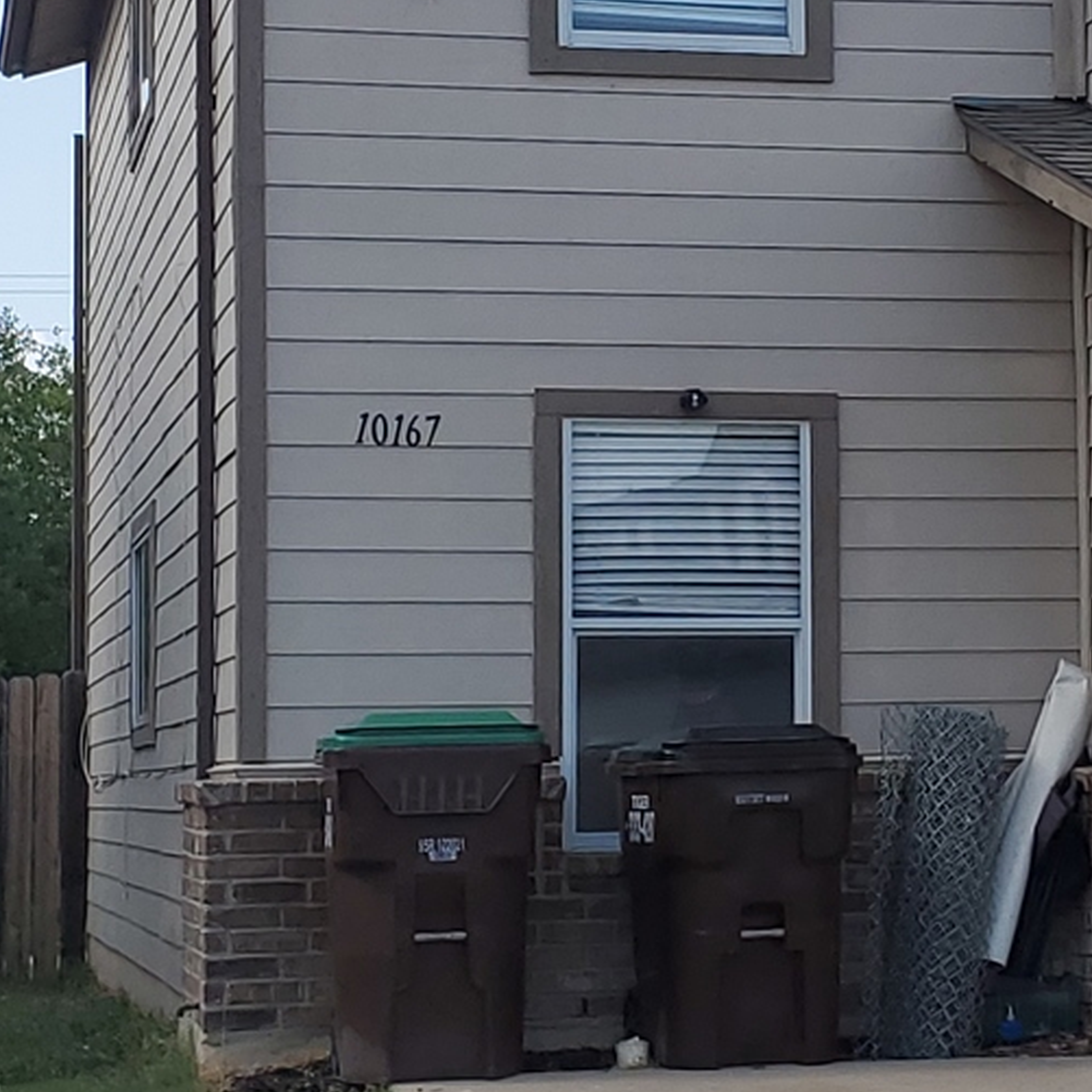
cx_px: 1022
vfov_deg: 26.0
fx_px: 2356
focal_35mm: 66
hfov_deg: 25.2
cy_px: 410
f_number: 2.4
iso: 50
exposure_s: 1/1053
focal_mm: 4.3
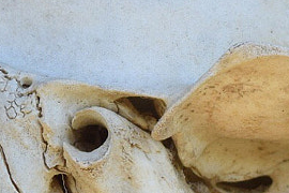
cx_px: 544
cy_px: -17
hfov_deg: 5.4
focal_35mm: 374
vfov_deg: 3.7
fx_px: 3002
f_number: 8
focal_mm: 42
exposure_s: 1/250
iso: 320
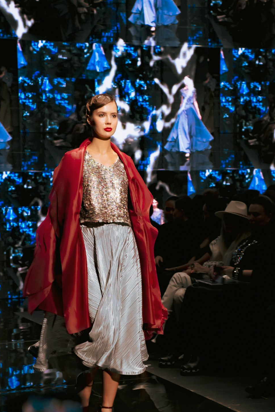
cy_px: 251
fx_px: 1054
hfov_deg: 14.9
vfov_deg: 22.1
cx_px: 140
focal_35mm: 92
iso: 2000
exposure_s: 1/125
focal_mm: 69
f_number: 5
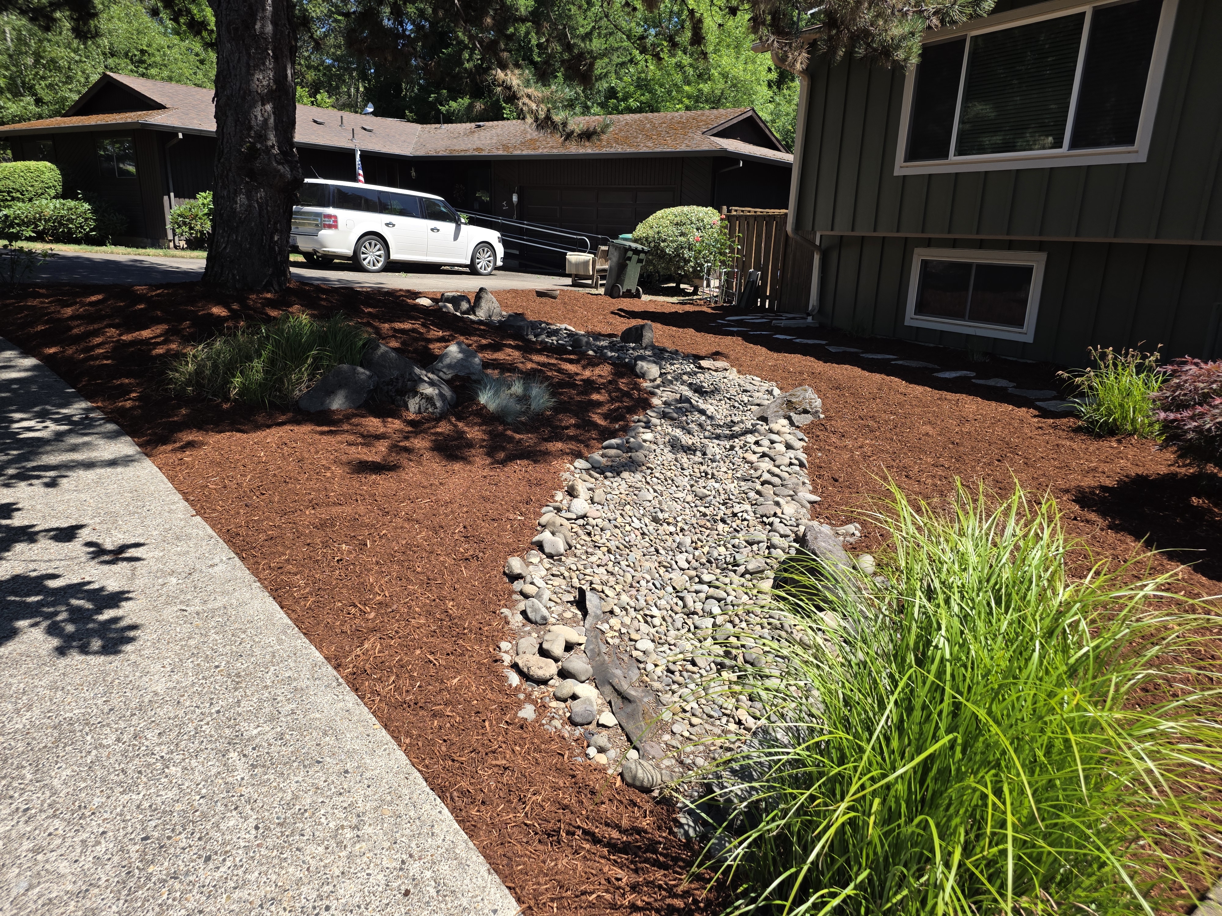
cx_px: 611
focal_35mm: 23
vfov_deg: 58.9
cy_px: 458
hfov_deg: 73.9
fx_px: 812
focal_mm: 6.3
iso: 80
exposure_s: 1/2643
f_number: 1.7
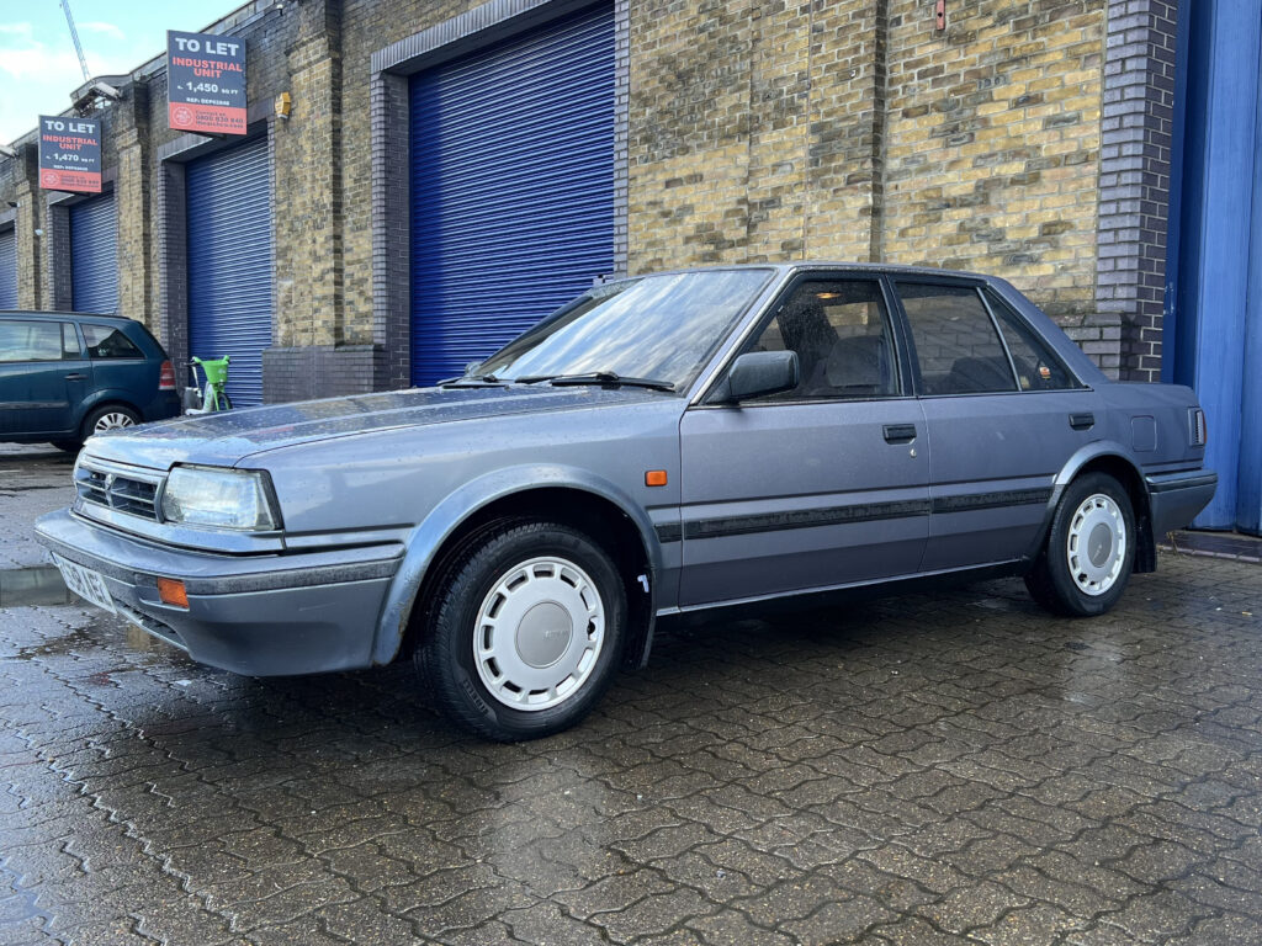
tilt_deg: -4.1
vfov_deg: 53.1
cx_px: 631
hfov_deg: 67.3
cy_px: 473
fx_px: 948
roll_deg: +0.3
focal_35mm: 26
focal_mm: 5.7
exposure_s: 1/174
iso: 40
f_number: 1.5
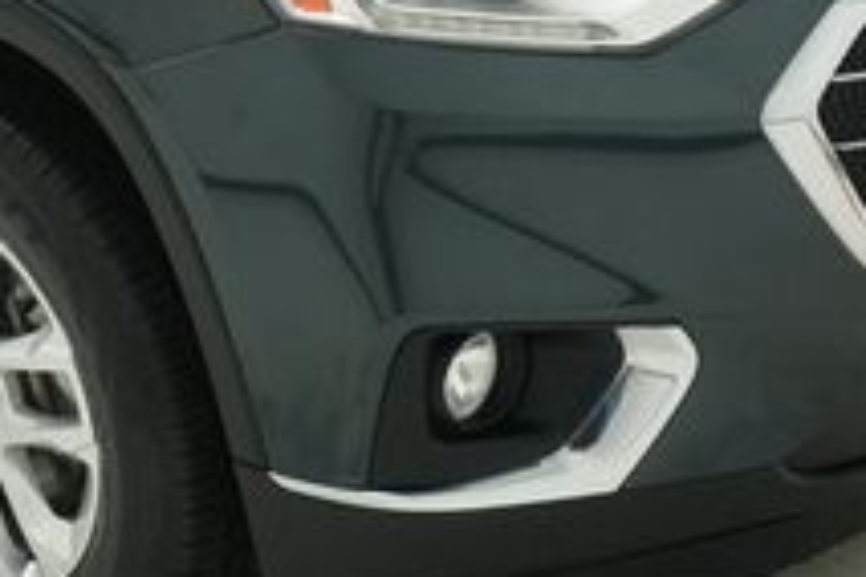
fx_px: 2453
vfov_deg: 13.1
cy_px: -95
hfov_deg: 19.6
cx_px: 53
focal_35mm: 102
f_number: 5.6
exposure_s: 1/200
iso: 1000
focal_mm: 23
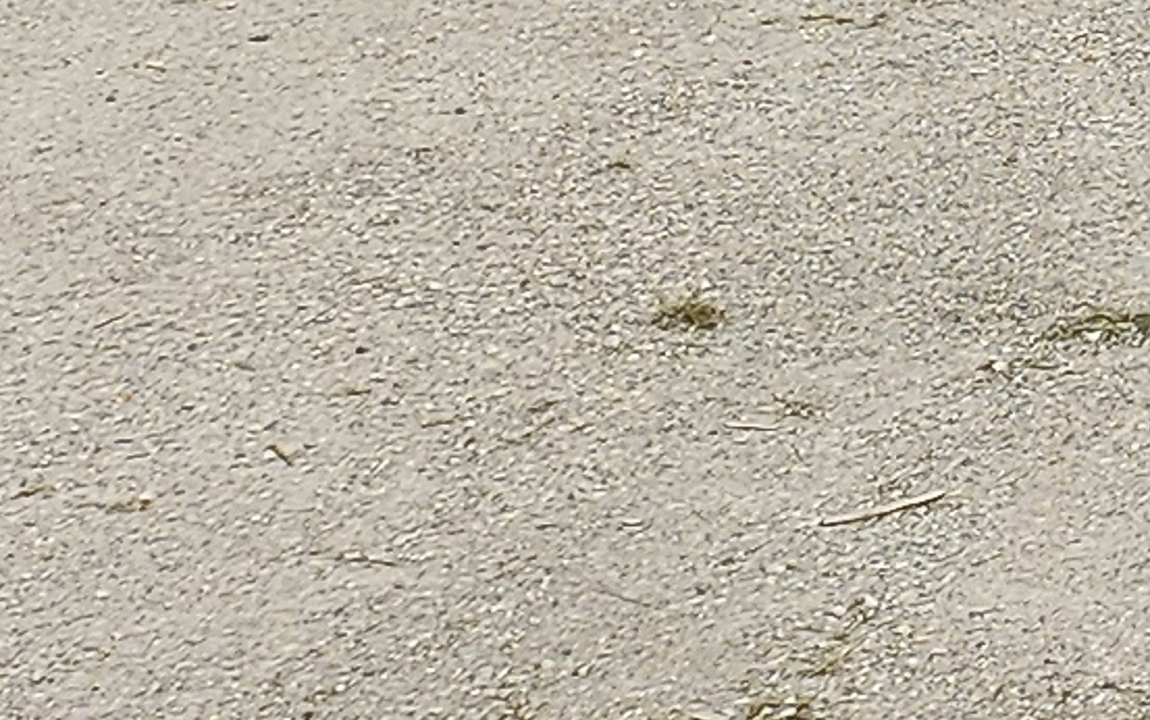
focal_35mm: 184
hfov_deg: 9.9
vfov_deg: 6.6
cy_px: -1234
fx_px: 5769
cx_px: 2839
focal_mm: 5
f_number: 1.8
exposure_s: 1/5922
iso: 50
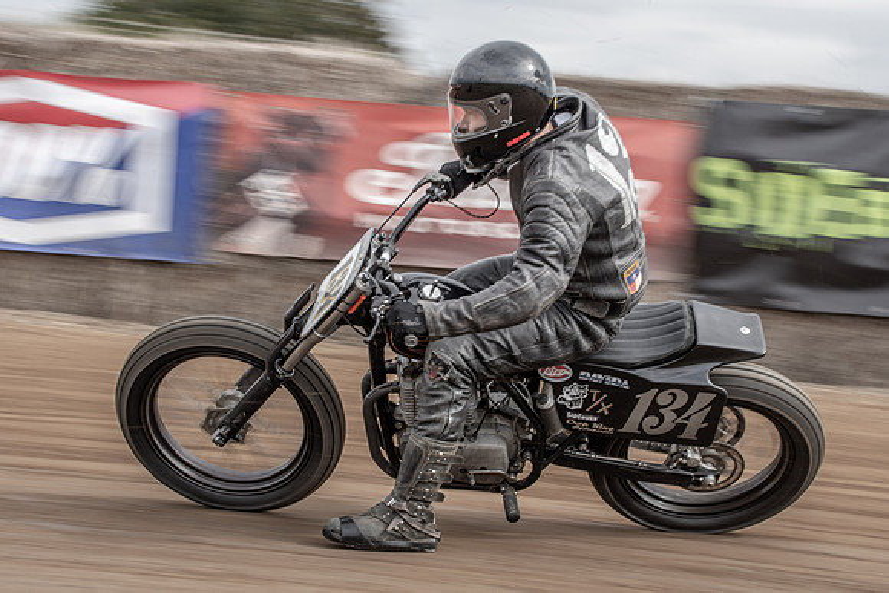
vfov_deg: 11.2
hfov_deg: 16.6
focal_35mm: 123
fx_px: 3038
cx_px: 400
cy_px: 293
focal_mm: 56
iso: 125
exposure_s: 1/125
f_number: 10
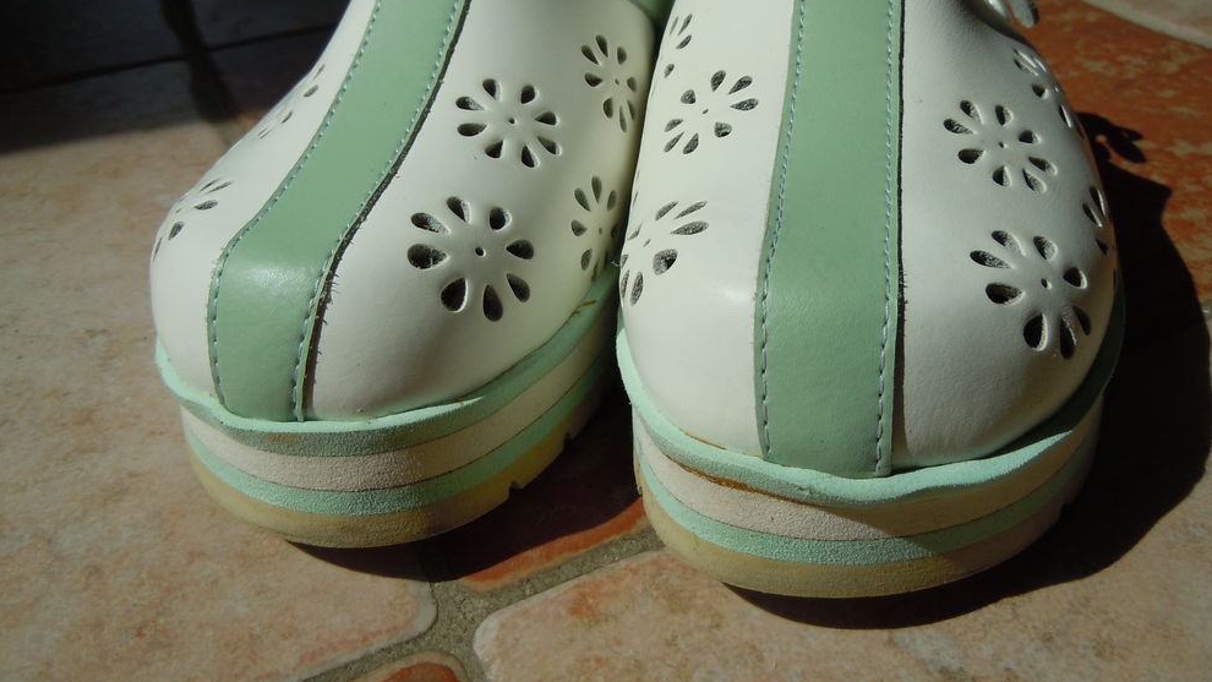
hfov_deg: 59.5
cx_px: 606
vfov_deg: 35.4
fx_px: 1061
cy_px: 238
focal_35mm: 33
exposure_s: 1/500
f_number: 7
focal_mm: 5.4
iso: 100
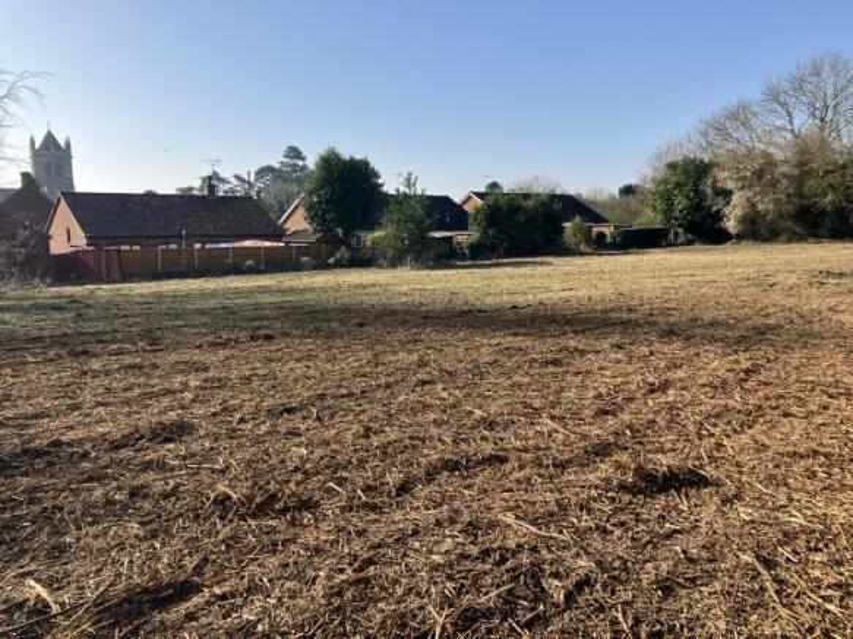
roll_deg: -0.8
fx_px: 690
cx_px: 426
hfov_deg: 63.5
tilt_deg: -6.0
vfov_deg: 49.7
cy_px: 320
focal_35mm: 28
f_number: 1.8
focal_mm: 3.99
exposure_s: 1/1185
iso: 32
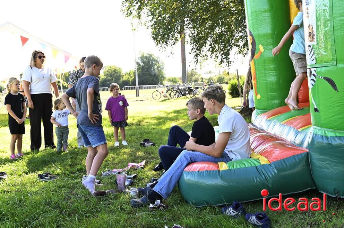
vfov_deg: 29.8
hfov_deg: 43.6
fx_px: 430
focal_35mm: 45
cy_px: 114
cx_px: 172
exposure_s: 1/100
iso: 200
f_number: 5.6
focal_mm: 45
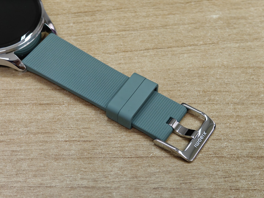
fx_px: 534
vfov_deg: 21.0
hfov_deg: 27.8
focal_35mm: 70
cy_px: 99
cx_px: 132
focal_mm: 13.3
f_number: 2.6
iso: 800
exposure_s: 1/50
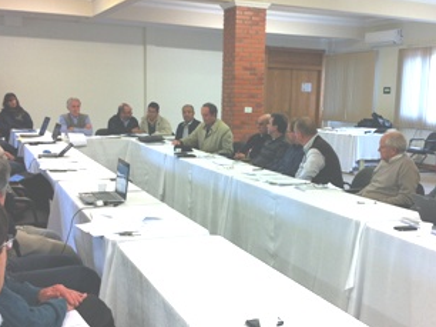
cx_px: 241
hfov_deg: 38.9
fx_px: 617
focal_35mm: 49
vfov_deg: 29.6
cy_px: 176
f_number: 2.8
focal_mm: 3.85
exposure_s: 1/15
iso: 80
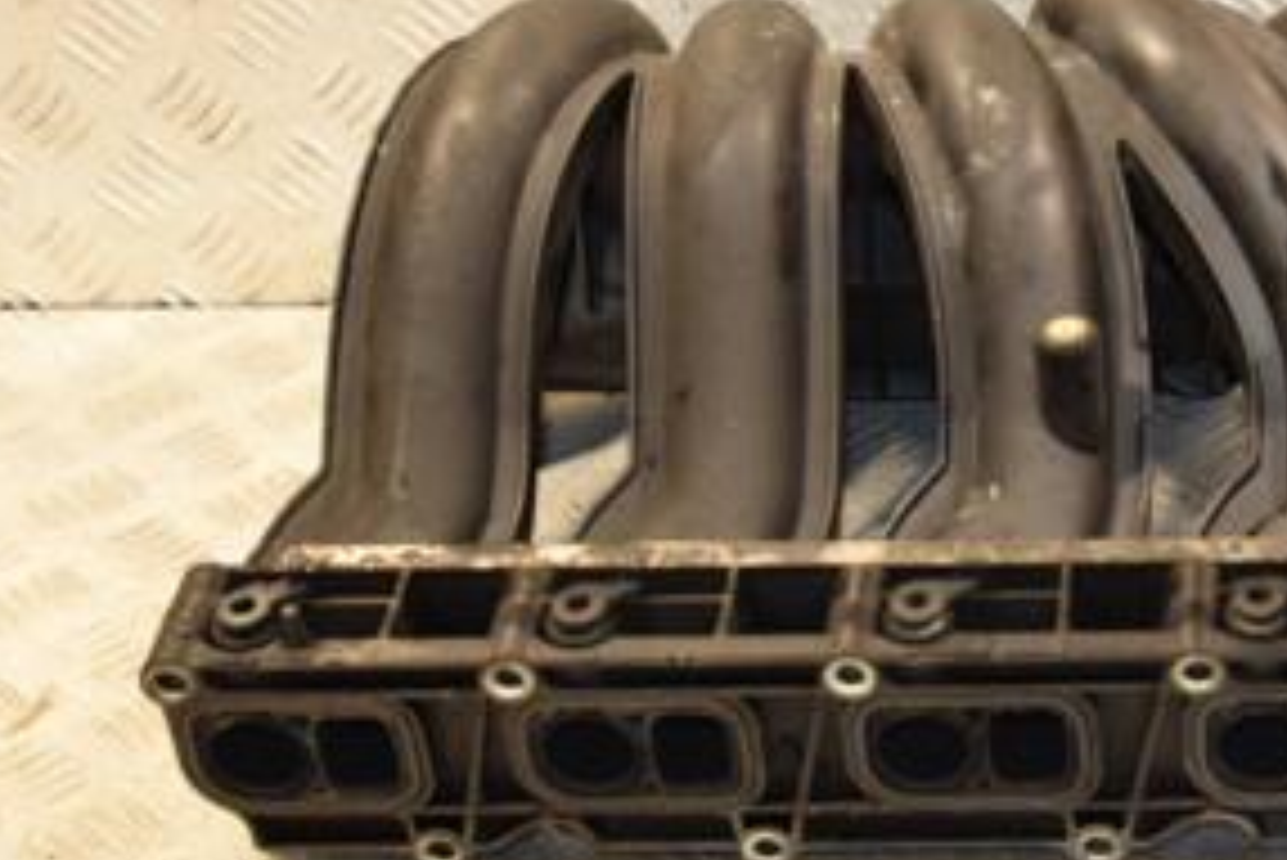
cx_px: 1080
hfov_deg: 22.7
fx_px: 3147
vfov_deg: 15.5
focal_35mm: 88
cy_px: 284
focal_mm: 28
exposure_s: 1/125
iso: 800
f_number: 5
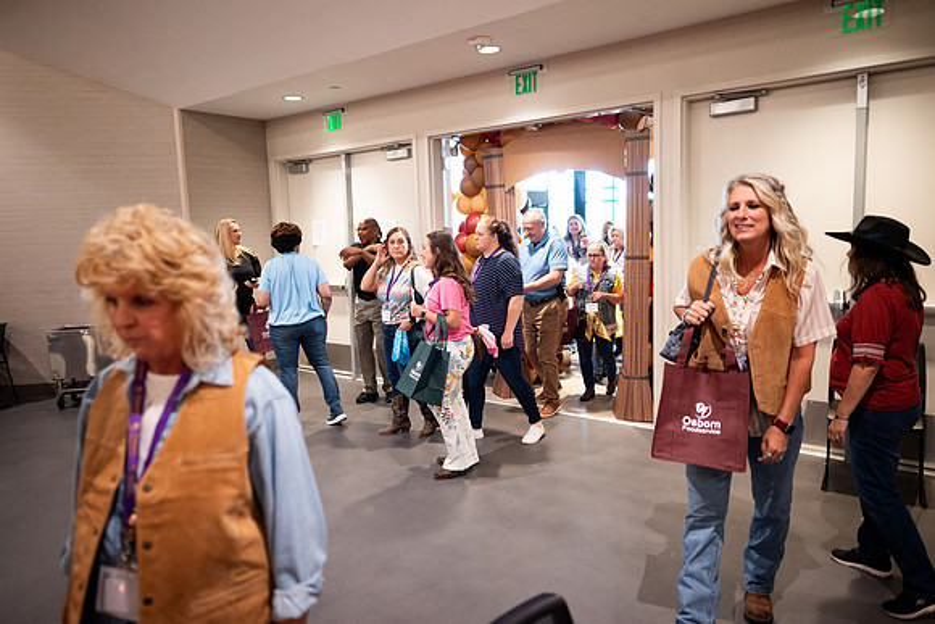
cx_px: 468
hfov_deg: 73.7
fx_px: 623
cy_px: 312
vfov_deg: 53.2
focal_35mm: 24
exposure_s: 1/200
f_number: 1.8
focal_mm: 24
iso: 1250
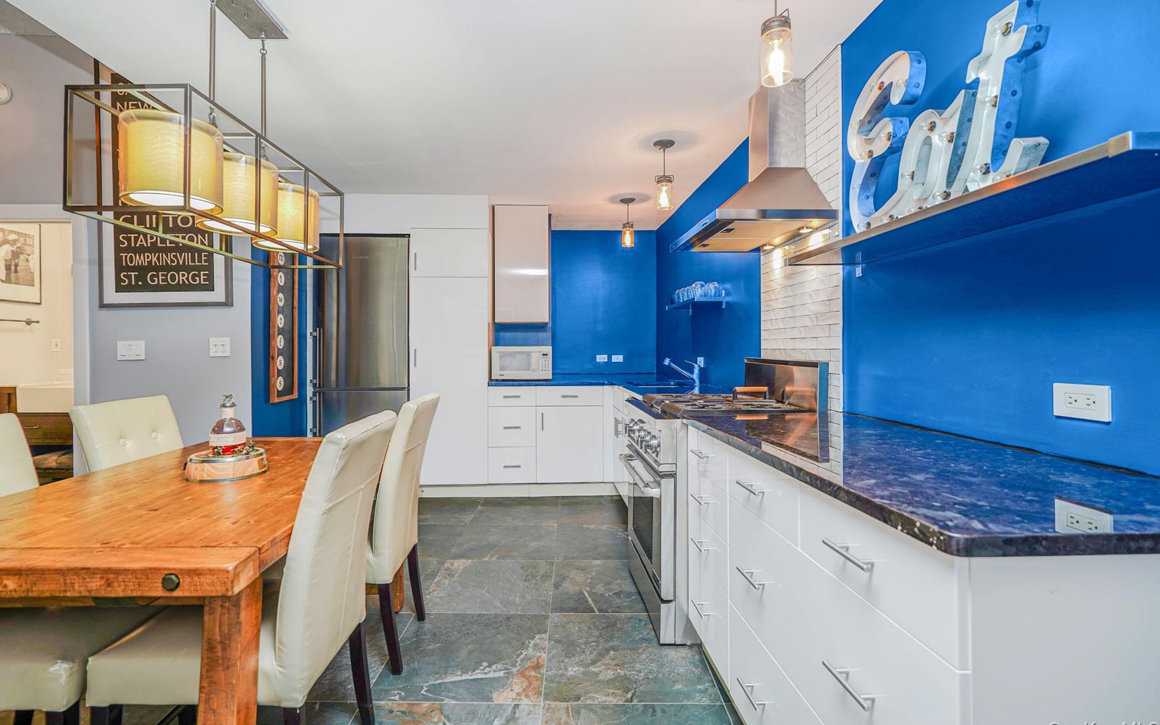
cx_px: 563
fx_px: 537
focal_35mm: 17
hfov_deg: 94.3
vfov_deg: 68.0
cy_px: 340
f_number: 4
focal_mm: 16
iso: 64
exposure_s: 1/10
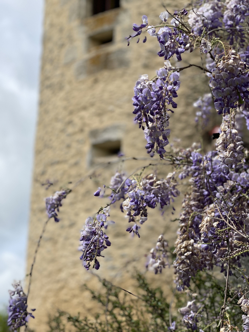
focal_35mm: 64
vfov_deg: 30.3
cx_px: 124
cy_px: 166
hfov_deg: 22.9
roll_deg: -1.9
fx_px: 614
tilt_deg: +17.2
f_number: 2.2
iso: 32
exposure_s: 1/1575
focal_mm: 7.5
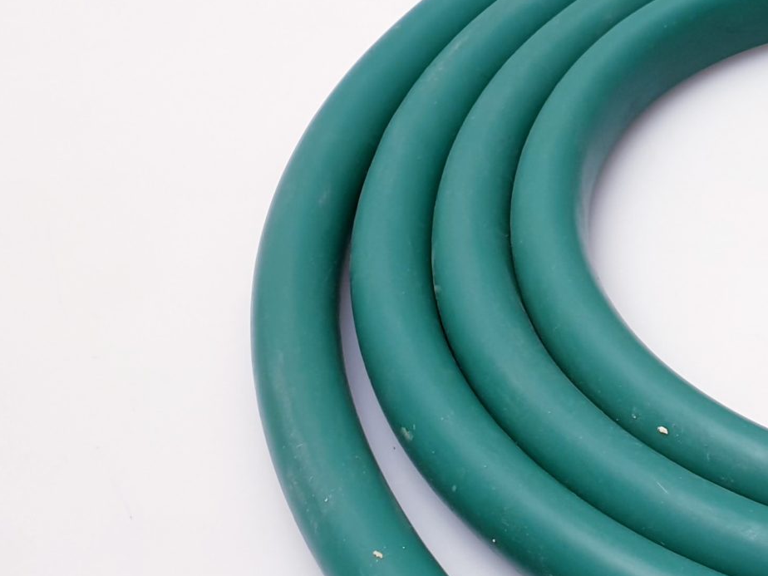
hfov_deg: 23.8
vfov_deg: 20.1
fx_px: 1597
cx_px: 994
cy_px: 487
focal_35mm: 72
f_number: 2.4
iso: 64
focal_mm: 4.3
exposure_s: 1/100
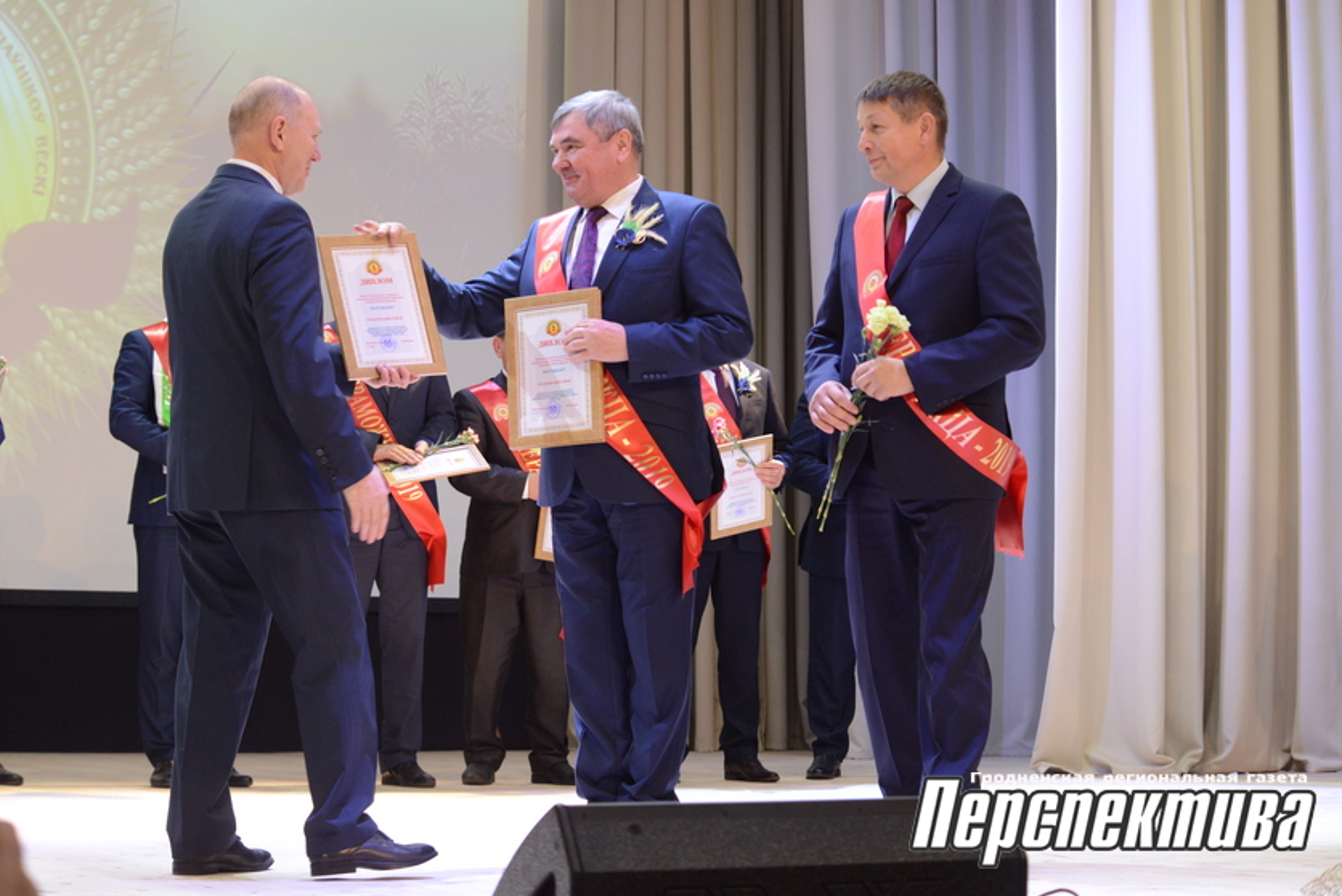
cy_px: 427
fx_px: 3207
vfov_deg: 15.9
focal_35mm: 86
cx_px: 641
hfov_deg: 23.6
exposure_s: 1/125
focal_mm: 80
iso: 2200
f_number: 8
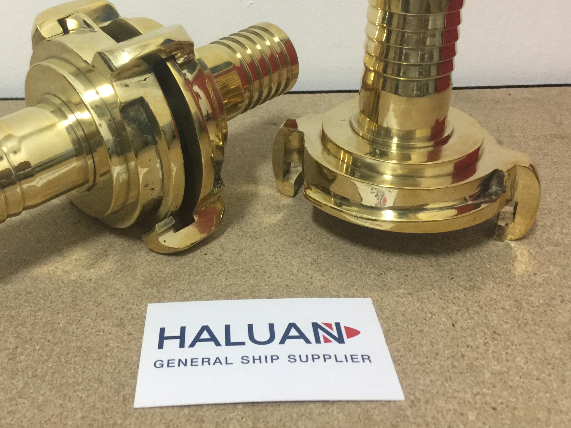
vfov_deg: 36.5
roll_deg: +0.2
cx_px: 231
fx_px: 643
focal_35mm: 39
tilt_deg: -27.6
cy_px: 150
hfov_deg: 47.6
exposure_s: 1/17
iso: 125
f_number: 2.2
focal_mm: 4.15
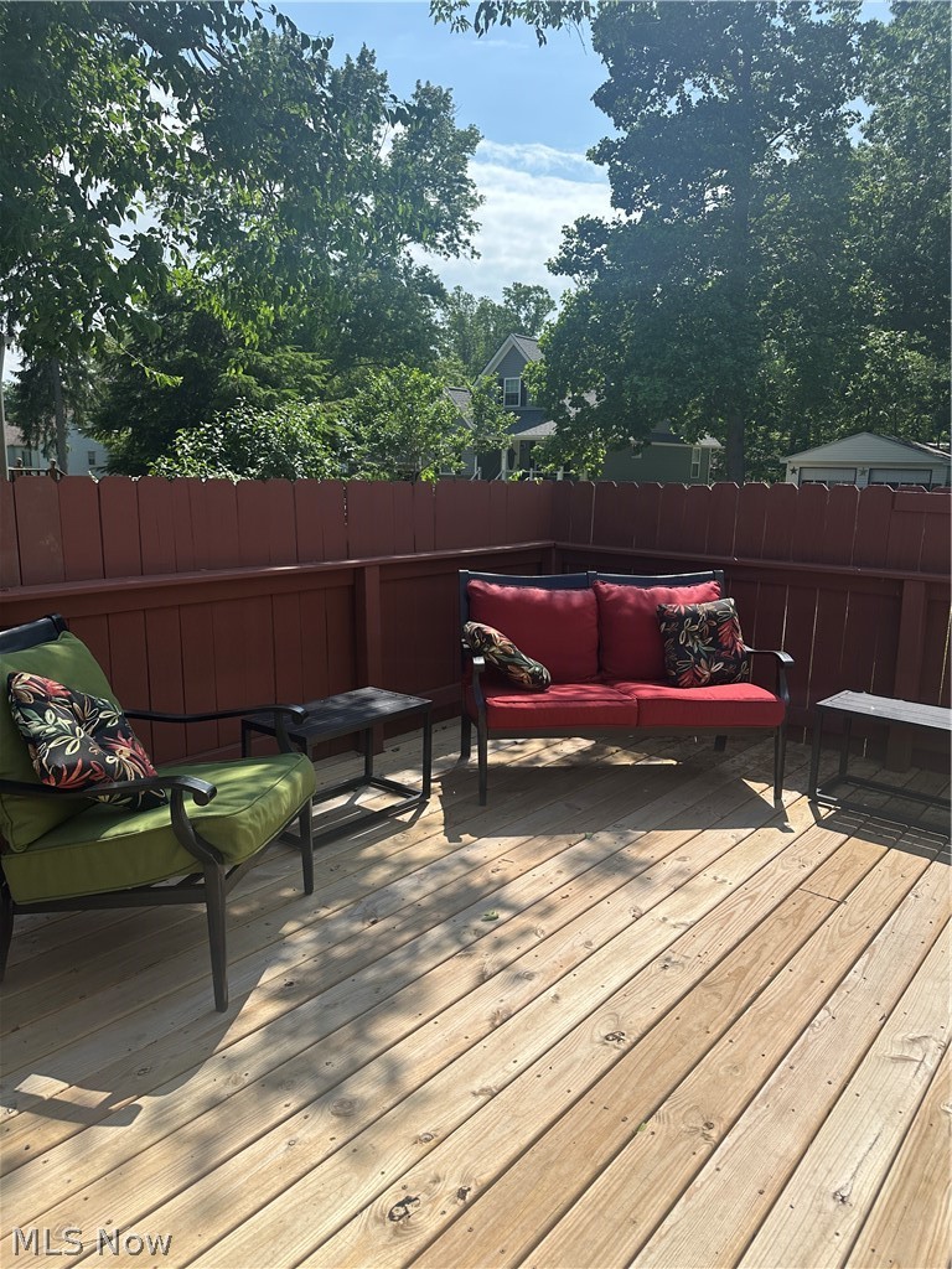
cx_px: 476
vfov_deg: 71.6
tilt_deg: -11.0
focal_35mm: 24
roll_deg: -1.5
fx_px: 880
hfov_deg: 56.8
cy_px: 634
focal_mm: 6.86
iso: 80
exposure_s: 1/4545
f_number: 1.78
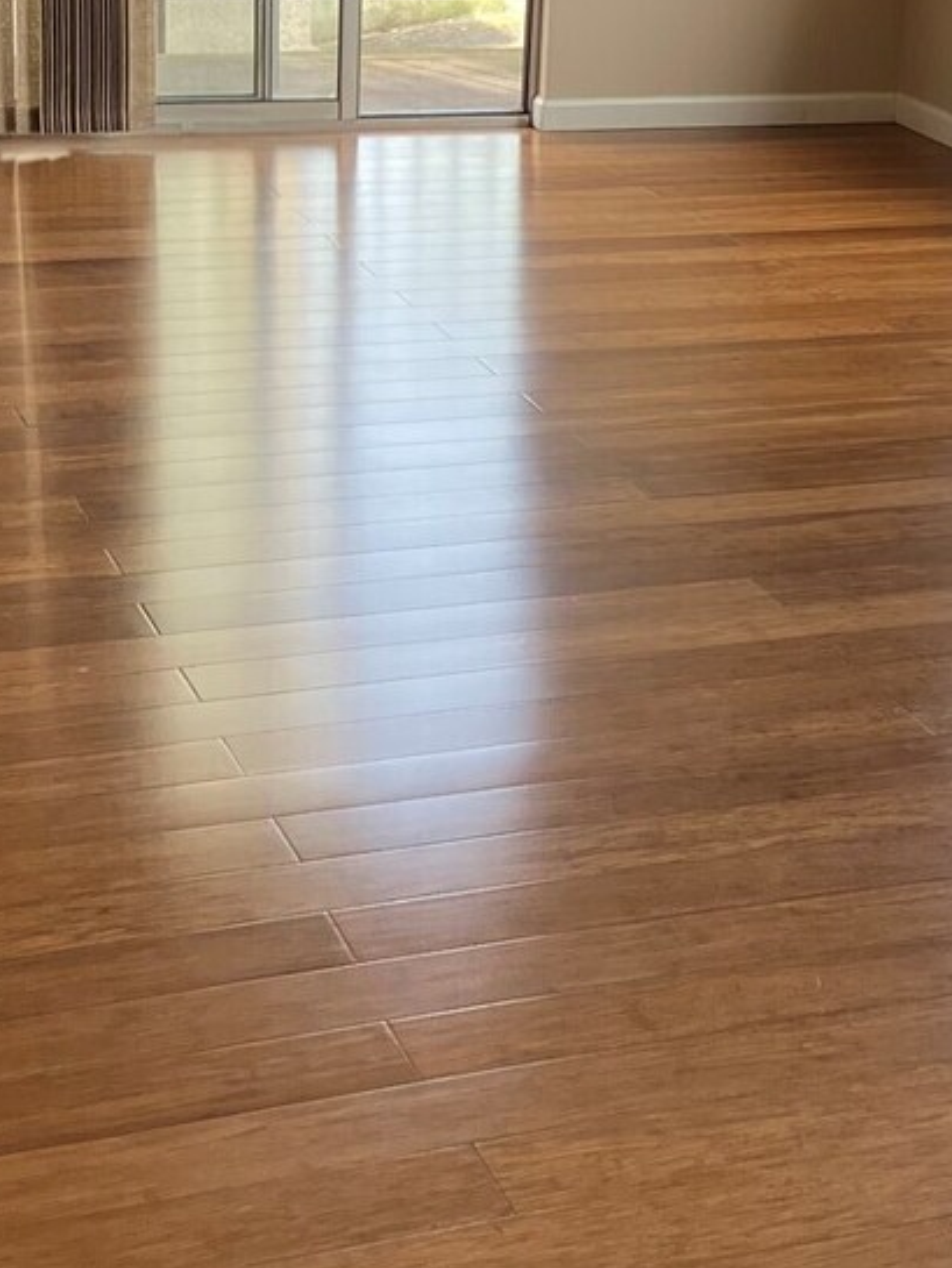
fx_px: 2712
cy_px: 568
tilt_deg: -19.9
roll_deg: -2.6
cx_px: 570
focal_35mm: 74
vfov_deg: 26.3
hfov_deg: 19.9
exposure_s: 1/120
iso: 50
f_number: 1.8
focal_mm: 3.99
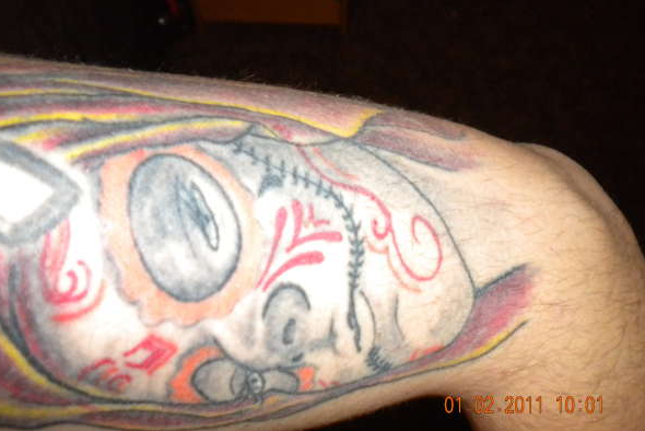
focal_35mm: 37
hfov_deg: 51.9
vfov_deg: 36.0
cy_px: 210
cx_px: 318
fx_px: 663
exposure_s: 1/30
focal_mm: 6.3
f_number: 3.1
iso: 400
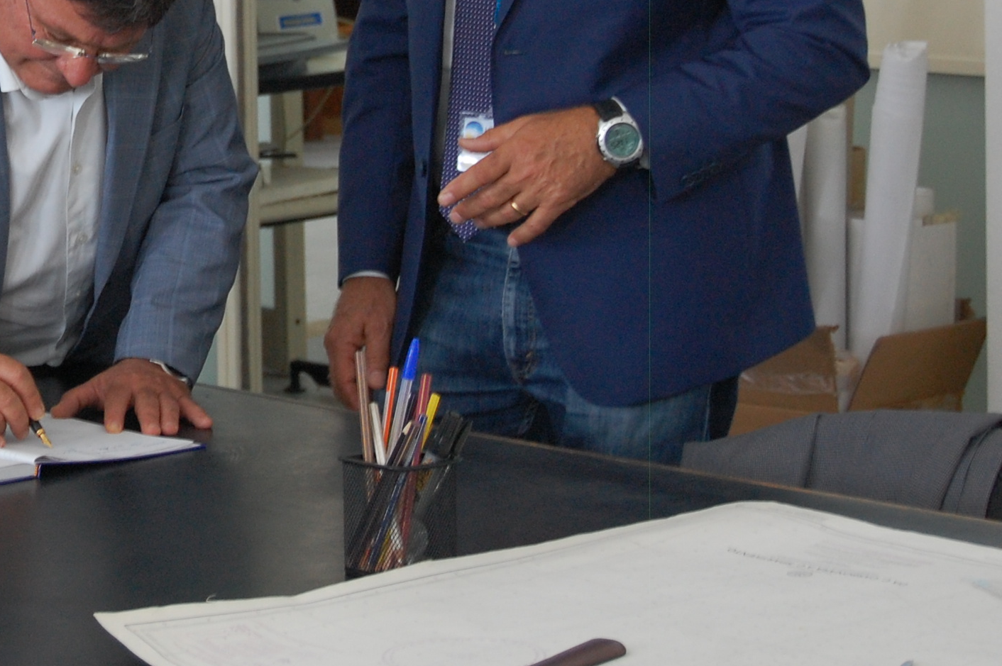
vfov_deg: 9.3
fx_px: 4088
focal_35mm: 147
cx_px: 3
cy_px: -10
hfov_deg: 13.8
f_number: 5.3
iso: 720
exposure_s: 1/30
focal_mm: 46
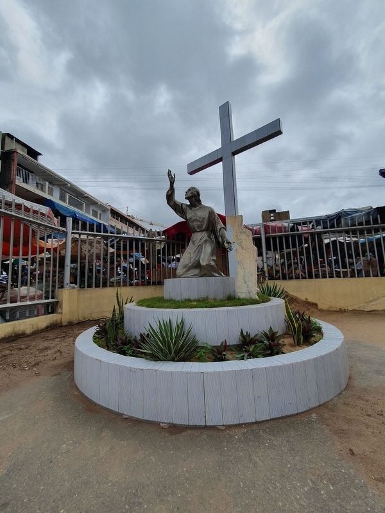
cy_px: 256
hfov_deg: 89.9
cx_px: 192
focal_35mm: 13
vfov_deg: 106.2
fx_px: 193
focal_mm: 1.8
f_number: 2.2
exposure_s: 1/1128
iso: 50
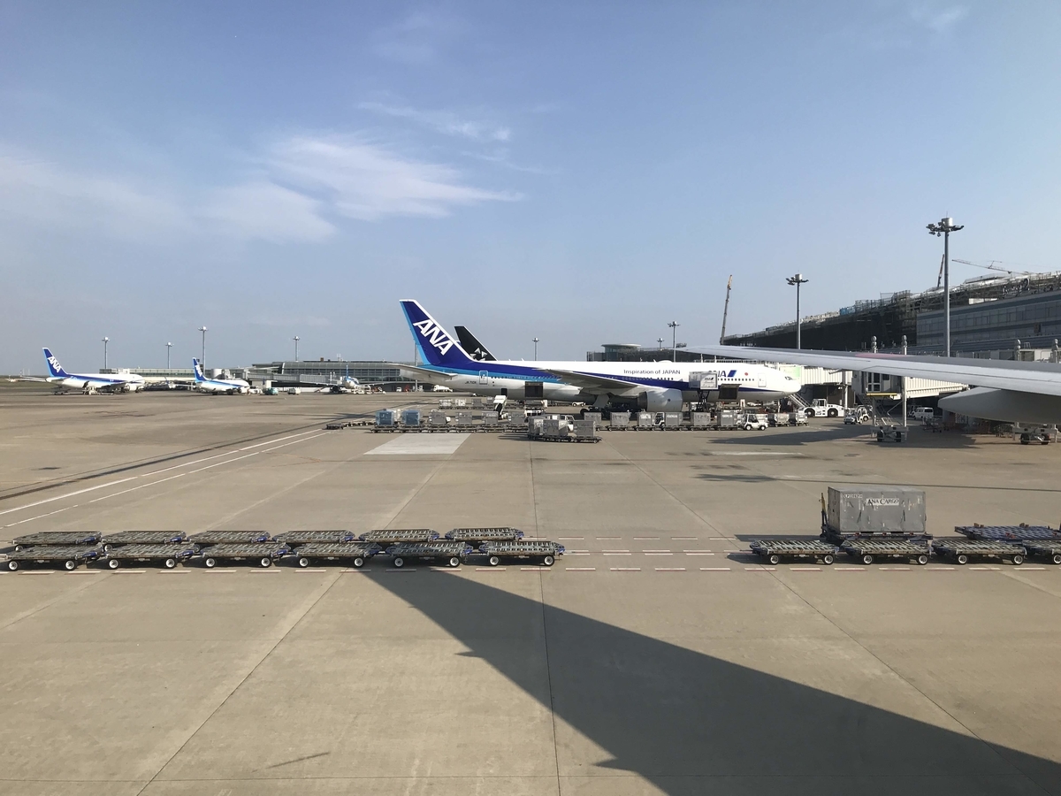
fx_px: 858
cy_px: 398
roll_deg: +0.0
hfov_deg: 63.4
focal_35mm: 28
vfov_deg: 49.7
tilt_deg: -0.6
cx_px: 530
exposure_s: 1/1681
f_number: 1.8
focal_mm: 3.99
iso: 20
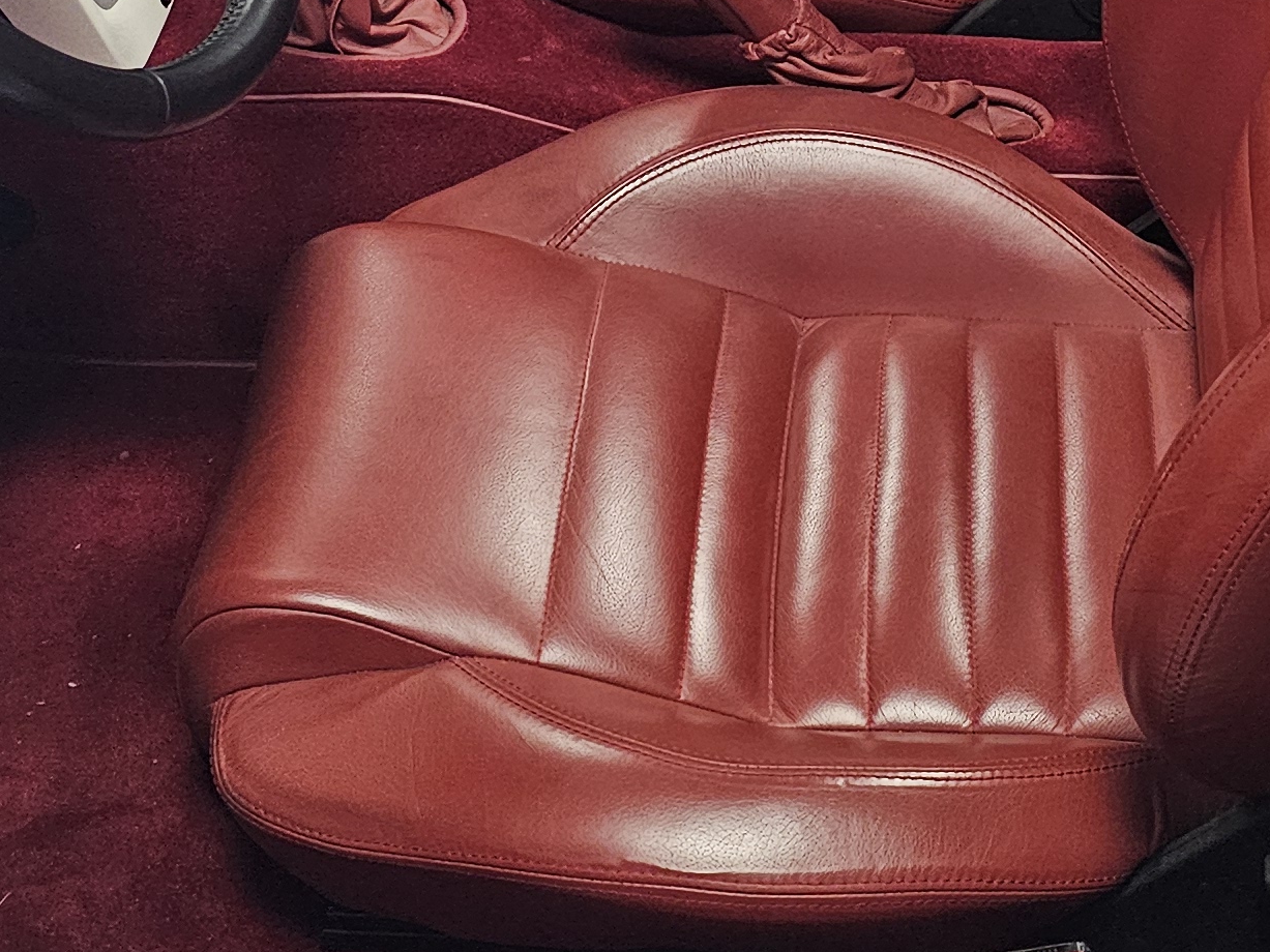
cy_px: -85
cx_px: 859
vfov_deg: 18.9
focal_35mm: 75
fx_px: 2751
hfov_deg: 25.8
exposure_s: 1/100
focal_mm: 6.3
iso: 800
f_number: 1.7
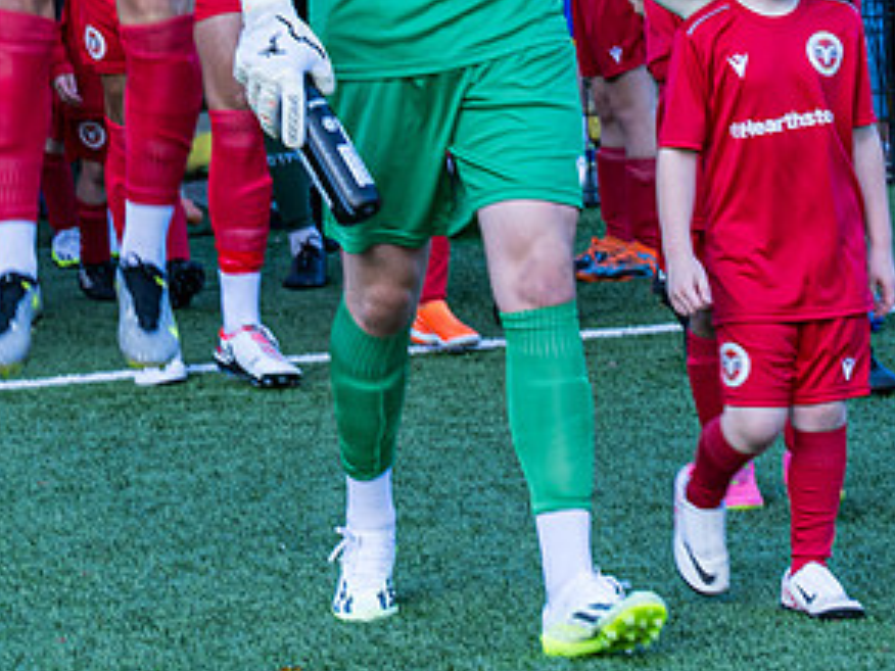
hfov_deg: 7.3
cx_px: 912
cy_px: -40
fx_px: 7007
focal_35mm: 271
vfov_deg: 5.5
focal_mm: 70
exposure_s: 1/250
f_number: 5
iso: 200
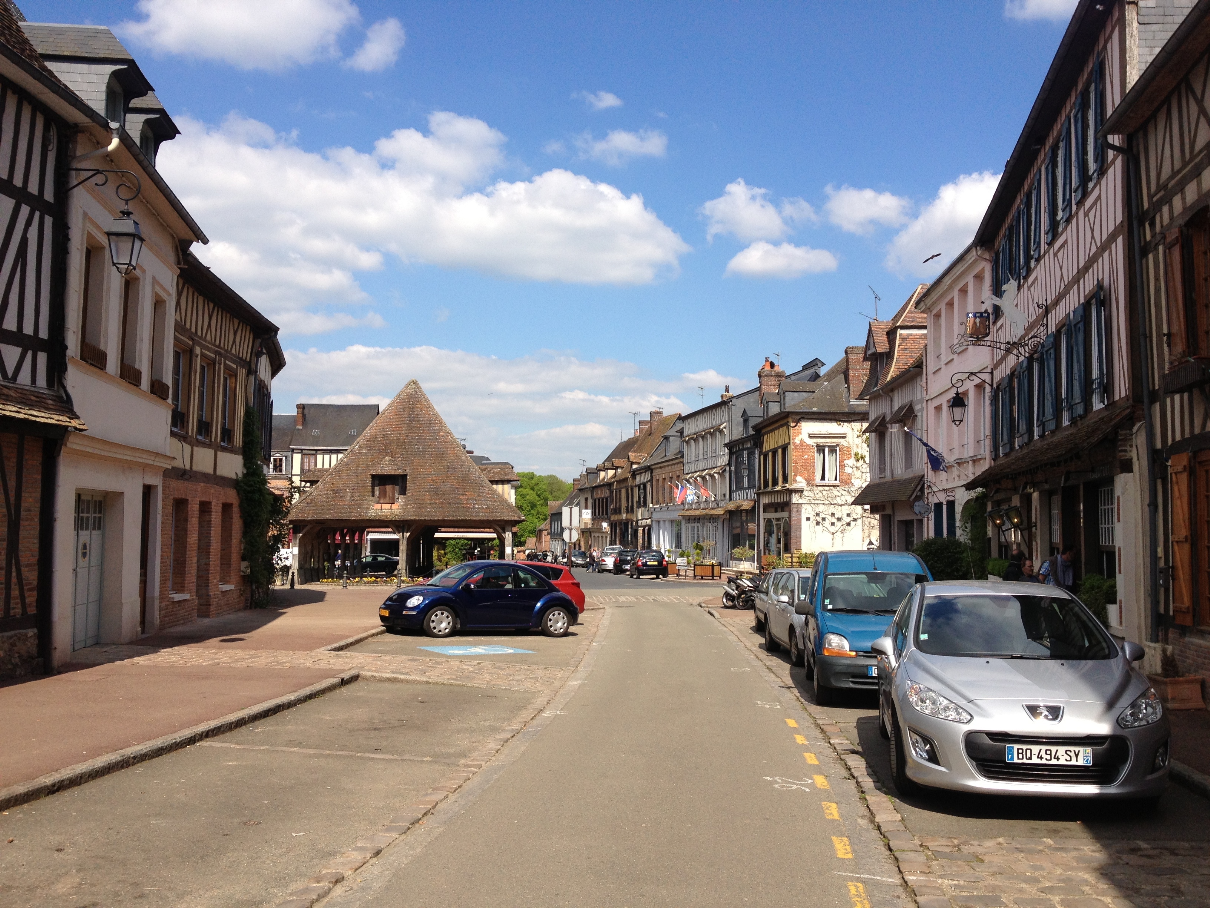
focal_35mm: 35
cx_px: 605
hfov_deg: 52.6
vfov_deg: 40.7
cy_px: 454
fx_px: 1223
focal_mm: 4.28
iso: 50
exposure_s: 1/1842
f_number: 2.4
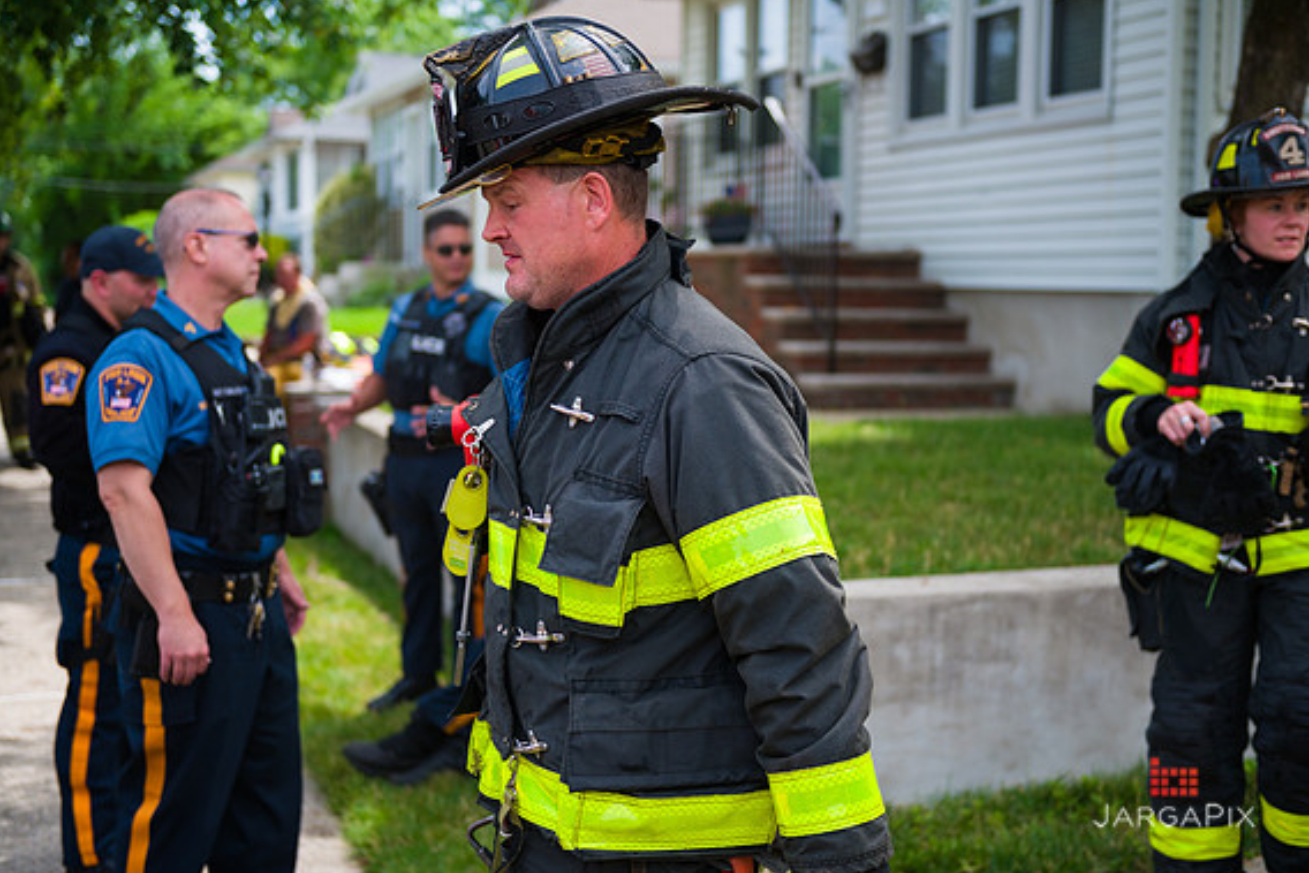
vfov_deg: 27.5
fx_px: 1782
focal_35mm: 49
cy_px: 433
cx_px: 645
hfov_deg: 40.3
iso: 200
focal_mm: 48
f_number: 3.2
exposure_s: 1/1250
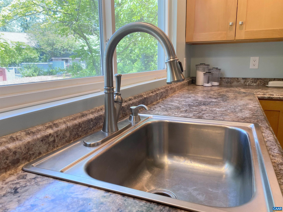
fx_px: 213
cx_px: 142
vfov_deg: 53.1
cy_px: 106
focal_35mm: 26
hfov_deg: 67.3
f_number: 1.8
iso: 100
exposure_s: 1/120
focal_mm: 4.25
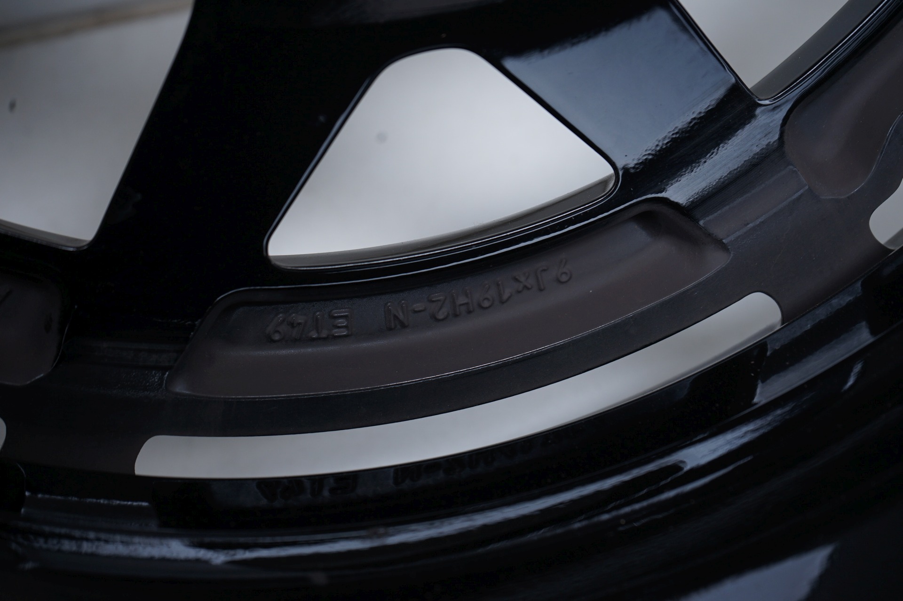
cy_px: 300
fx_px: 1378
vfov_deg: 24.6
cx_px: 452
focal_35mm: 55
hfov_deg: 36.3
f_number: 7.1
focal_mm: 55
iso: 250
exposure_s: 1/125
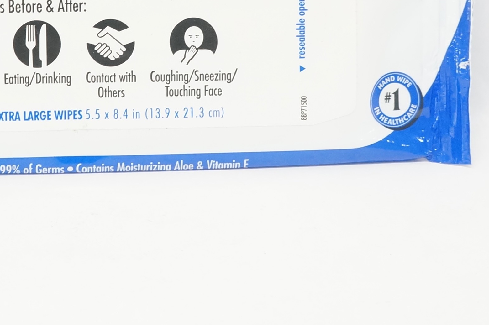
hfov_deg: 23.7
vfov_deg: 15.6
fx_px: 1153
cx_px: 126
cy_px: -27
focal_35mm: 85
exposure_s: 1/80
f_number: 5.6
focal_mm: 18
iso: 800
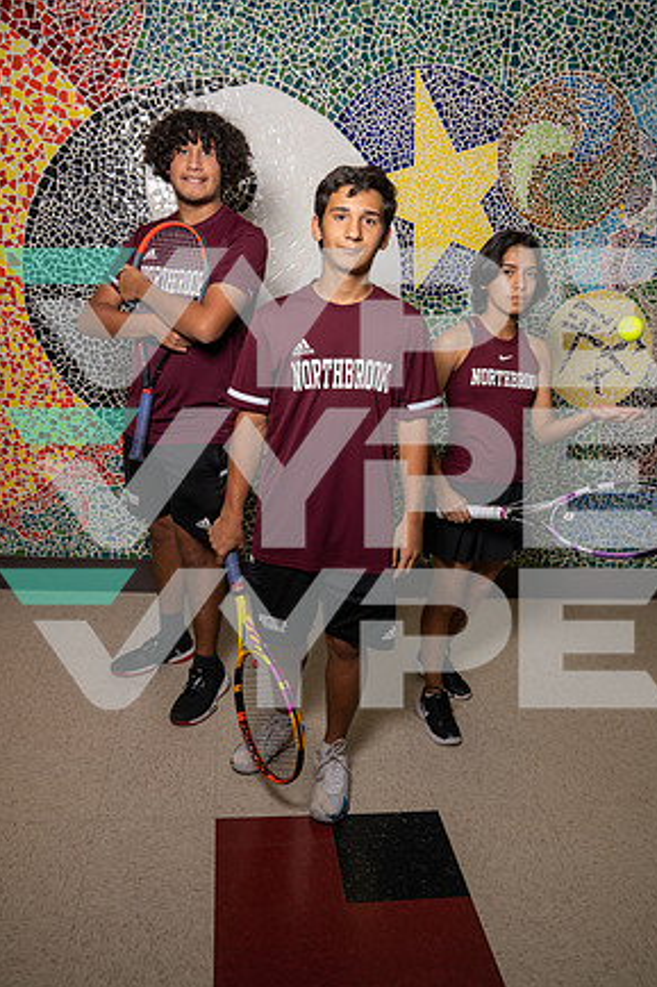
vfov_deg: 65.5
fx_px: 767
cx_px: 339
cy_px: 480
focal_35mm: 28
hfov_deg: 46.4
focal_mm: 27
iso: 400
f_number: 8
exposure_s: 1/250
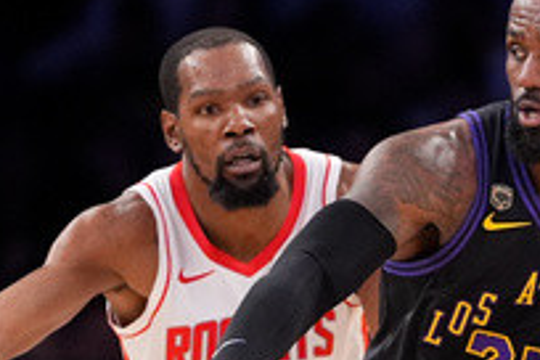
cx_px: 312
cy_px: 356
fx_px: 11279
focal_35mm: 752
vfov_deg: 1.8
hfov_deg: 2.7
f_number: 2.8
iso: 5000
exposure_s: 1/2000
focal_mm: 300
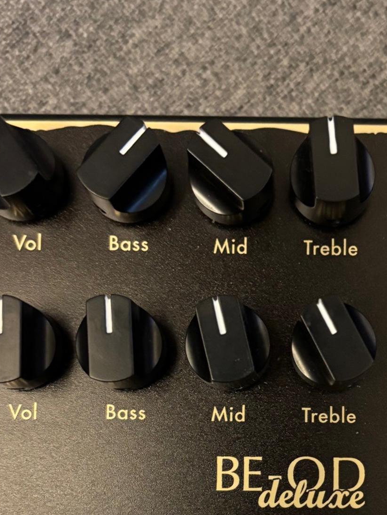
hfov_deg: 23.3
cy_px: 408
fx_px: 924
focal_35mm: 62
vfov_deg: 30.5
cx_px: 304
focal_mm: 5.96
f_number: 1.6
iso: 800
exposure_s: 1/30
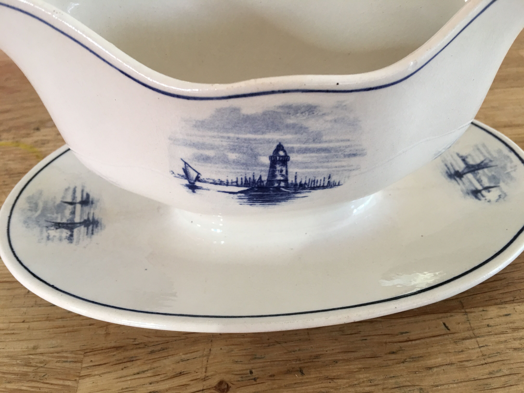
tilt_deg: -41.8
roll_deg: +3.3
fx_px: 439
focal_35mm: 29
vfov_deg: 48.2
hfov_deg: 61.7
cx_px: 262
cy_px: 196
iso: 40
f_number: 2.2
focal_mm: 4.15
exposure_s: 1/33
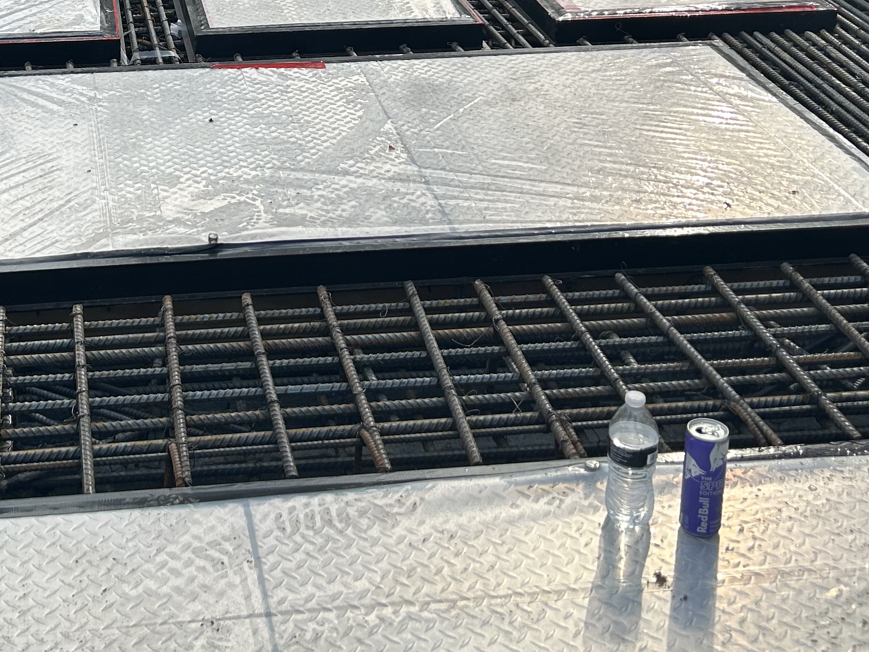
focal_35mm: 62
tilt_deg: -17.8
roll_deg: +0.2
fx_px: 1556
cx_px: 241
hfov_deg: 30.8
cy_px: 24
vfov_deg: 22.8
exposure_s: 1/2695
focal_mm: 5.7
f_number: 1.5
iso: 50
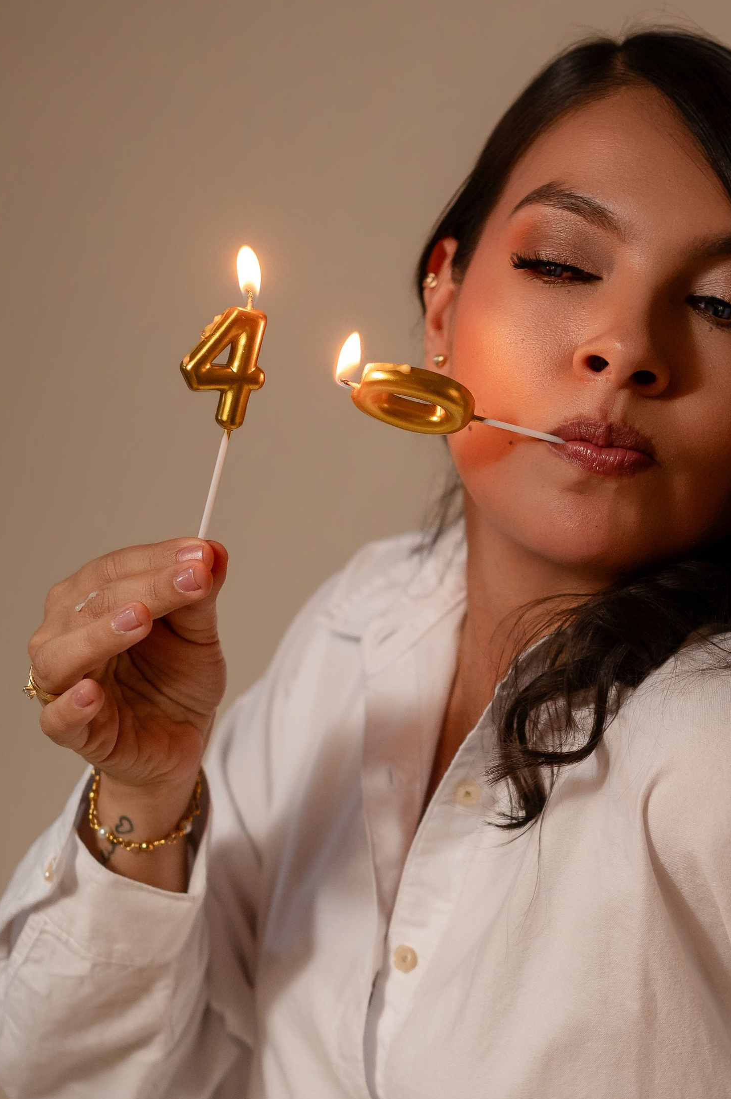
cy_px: 786
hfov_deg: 15.4
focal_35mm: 88
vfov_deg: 23.0
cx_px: 597
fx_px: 2683
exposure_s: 1/640
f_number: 2.5
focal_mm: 50
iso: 2000
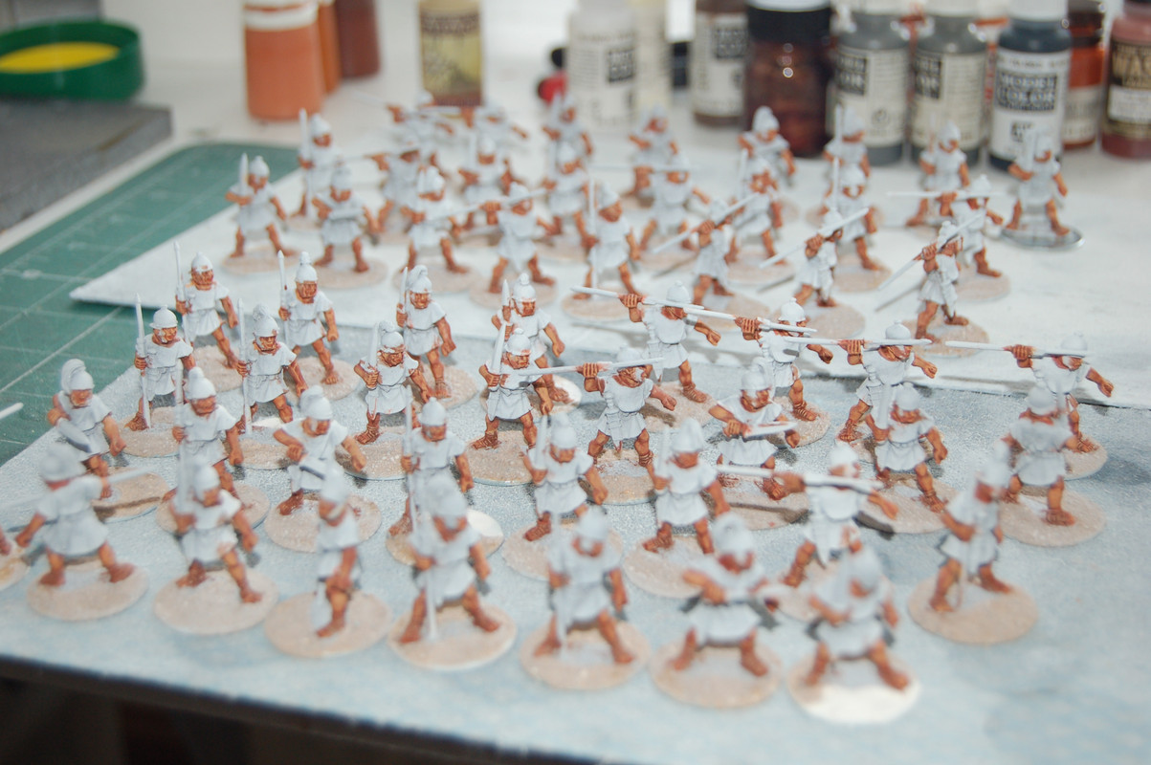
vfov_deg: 22.6
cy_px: 382
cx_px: 576
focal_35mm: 60
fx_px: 1917
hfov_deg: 33.4
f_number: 5
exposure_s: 1/60
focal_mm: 40
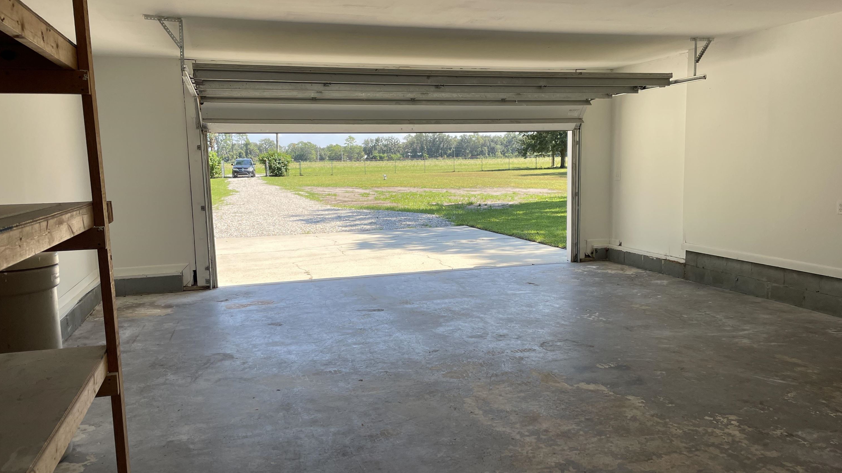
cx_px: 429
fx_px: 647
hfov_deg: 66.1
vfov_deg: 40.2
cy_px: 241
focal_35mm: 29
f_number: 1.6
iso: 32
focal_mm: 4.2
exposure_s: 1/744
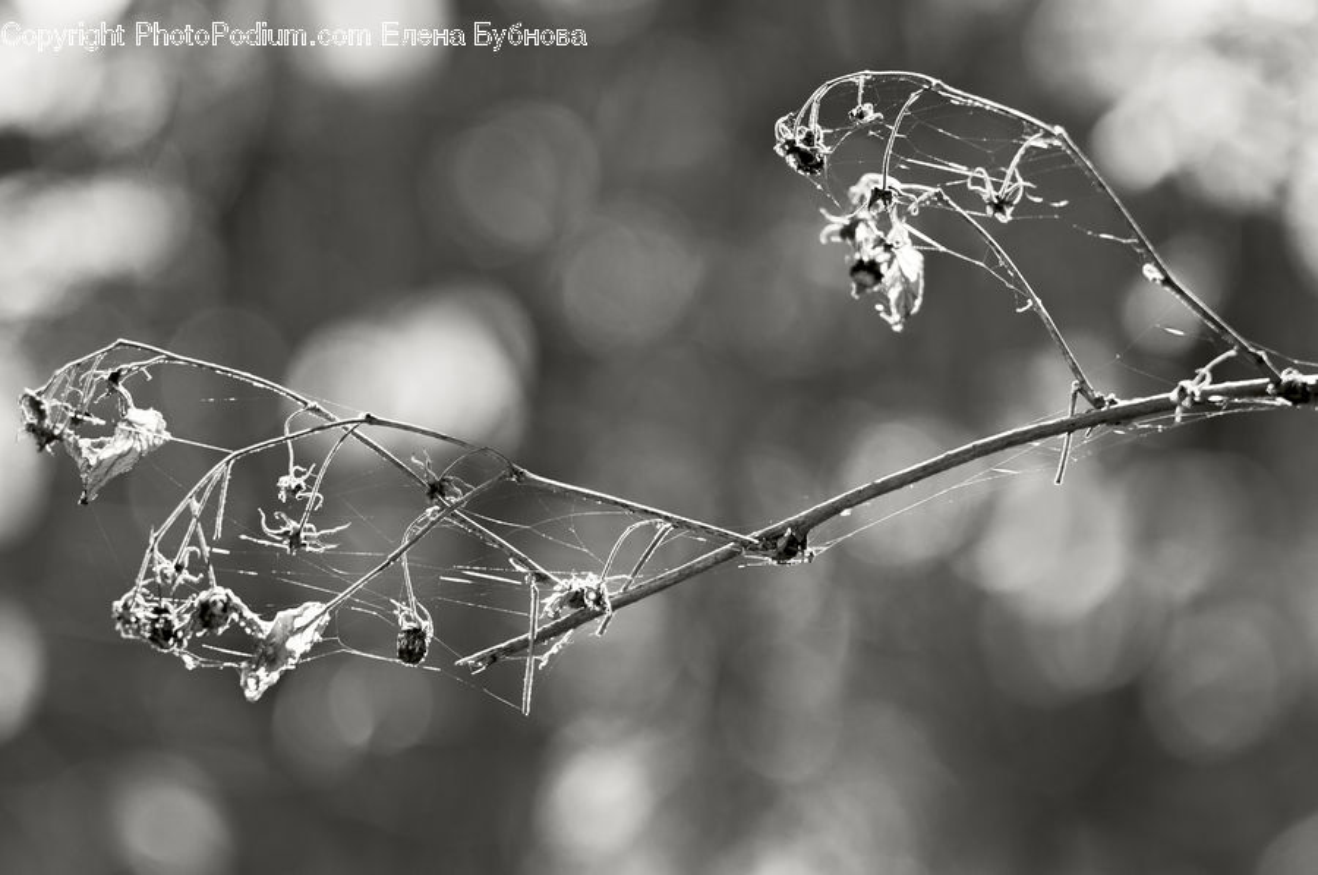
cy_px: 438
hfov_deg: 10.2
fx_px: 7402
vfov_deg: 6.8
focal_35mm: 202
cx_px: 659
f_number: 3.5
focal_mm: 135
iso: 320
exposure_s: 1/100
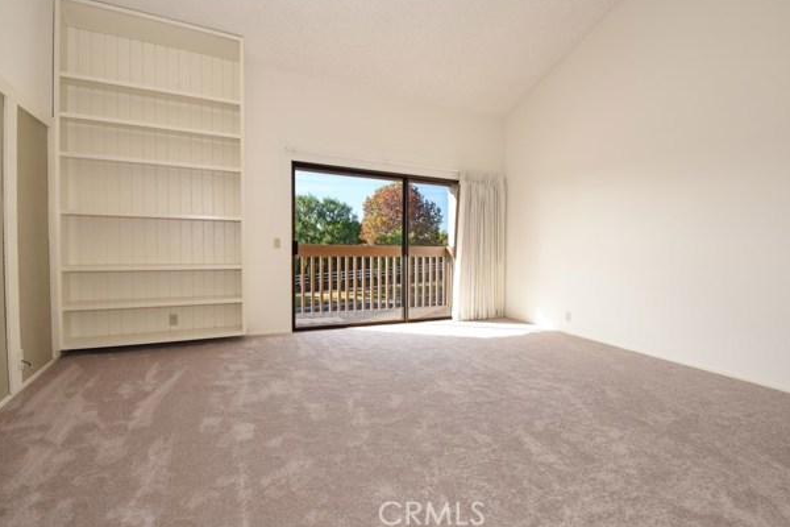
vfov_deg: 73.7
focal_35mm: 16
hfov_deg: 96.7
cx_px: 392
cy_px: 251
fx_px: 351
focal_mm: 10
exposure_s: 1/160
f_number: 8
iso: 640
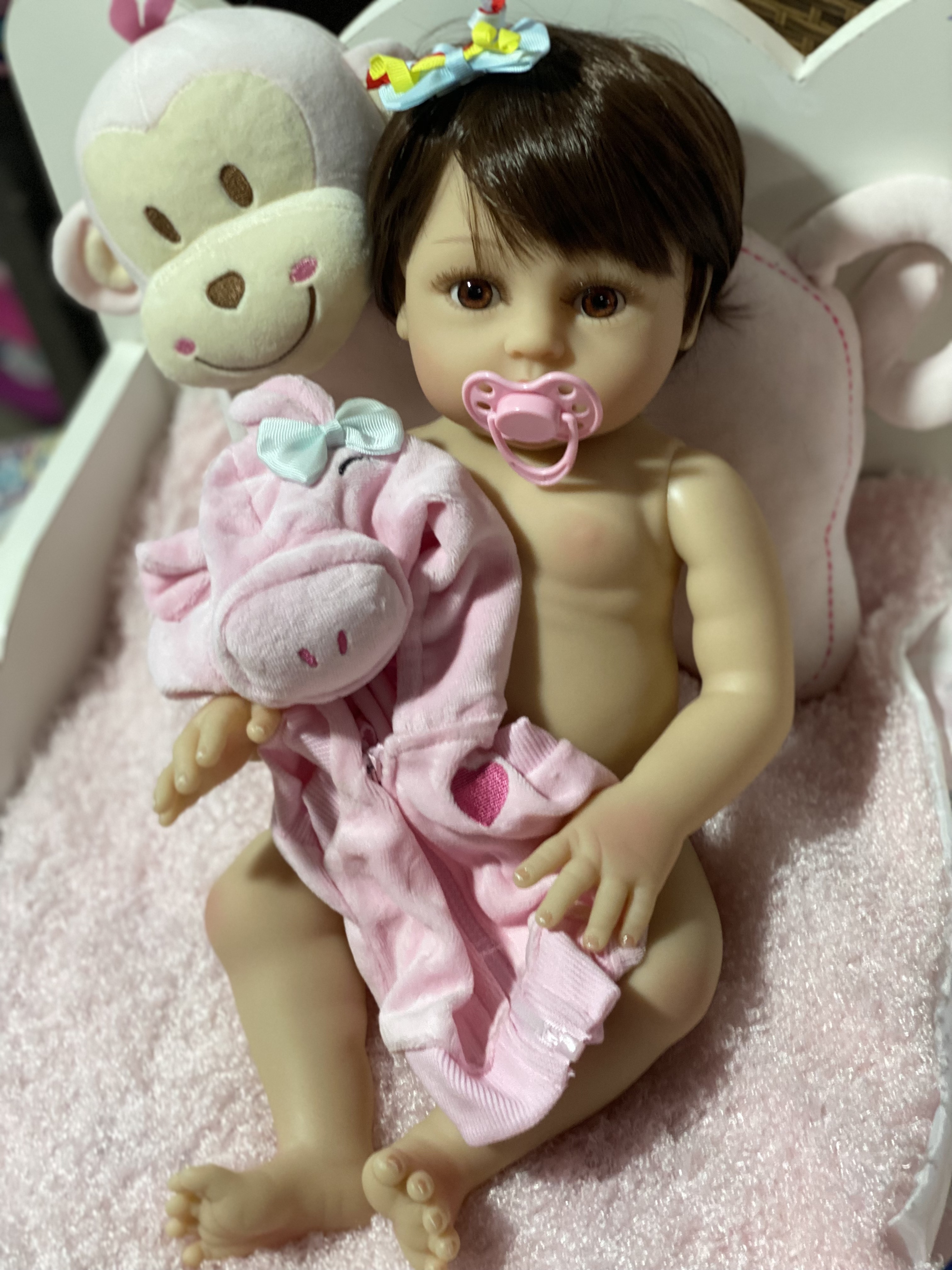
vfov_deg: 36.8
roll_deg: +12.6
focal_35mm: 52
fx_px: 1907
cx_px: 476
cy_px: 635
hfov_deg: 28.0
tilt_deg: -44.2
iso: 160
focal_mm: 6
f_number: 2
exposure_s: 1/60
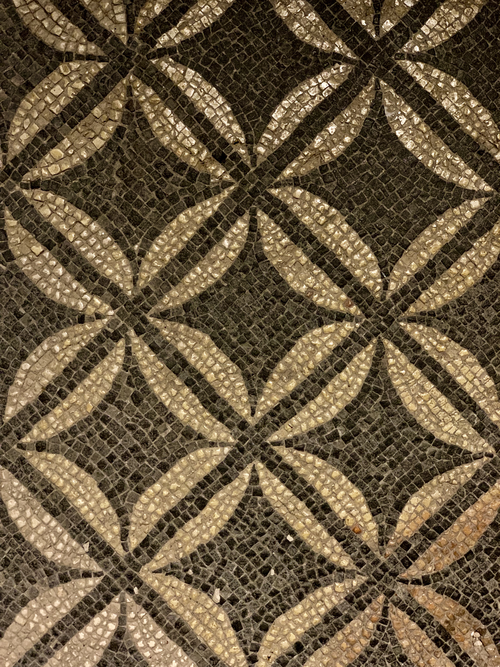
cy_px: 334
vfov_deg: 36.8
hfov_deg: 28.0
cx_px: 250
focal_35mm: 52
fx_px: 1001
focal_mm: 6
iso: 500
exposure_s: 1/47
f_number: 2.4
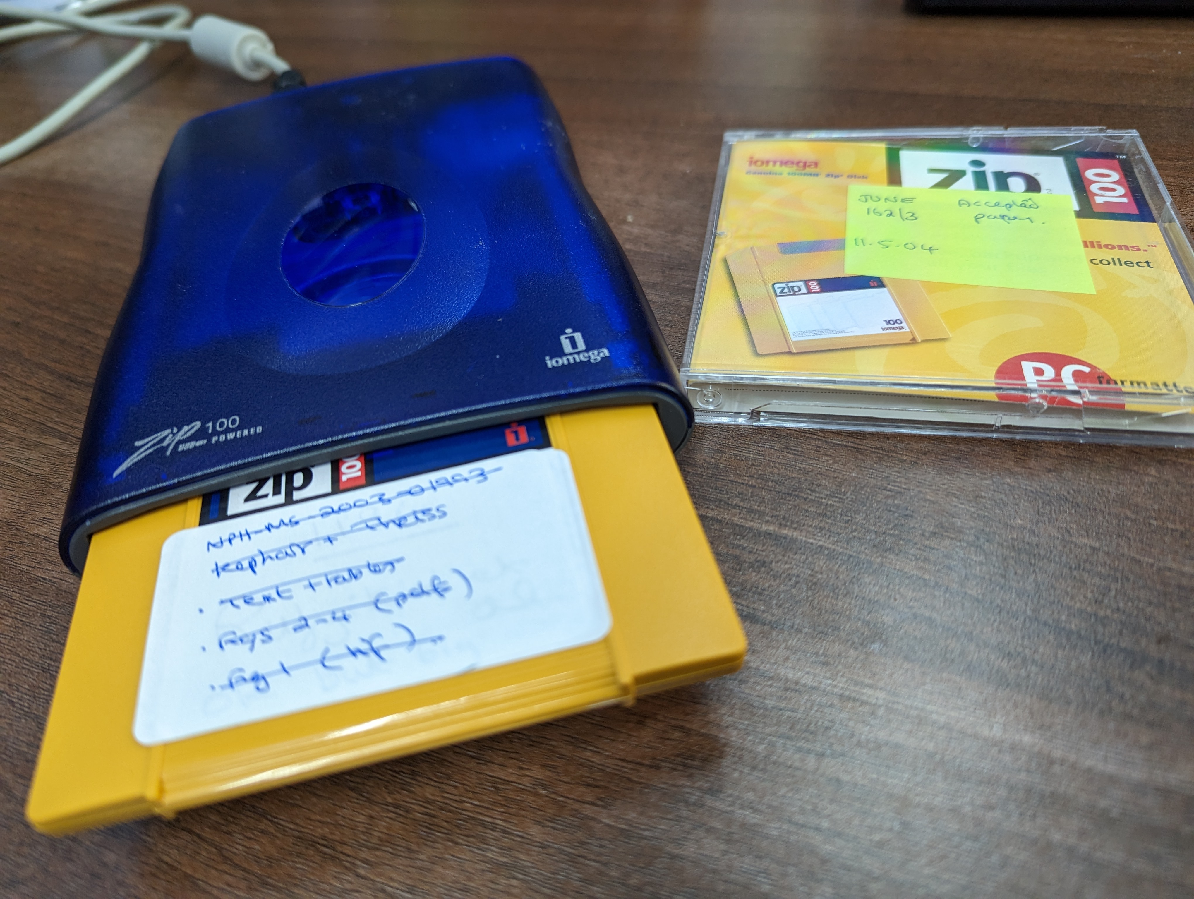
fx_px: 829
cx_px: 597
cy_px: 450
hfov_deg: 71.5
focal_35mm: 24
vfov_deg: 56.9
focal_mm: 6.81
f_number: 1.85
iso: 186
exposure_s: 1/58.1
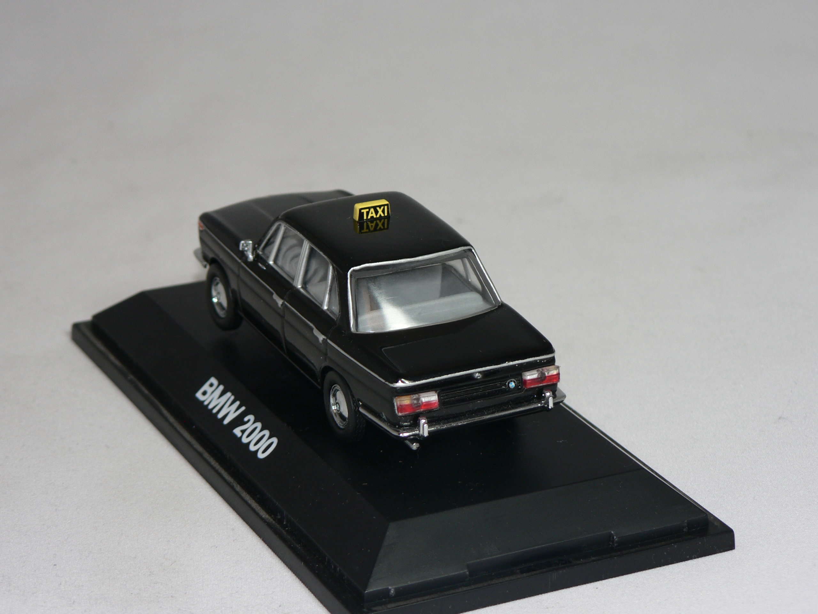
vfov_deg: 14.2
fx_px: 2458
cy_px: 307
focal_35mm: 104
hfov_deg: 18.9
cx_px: 409
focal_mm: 17.3
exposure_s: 1/60
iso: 80
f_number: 3.2
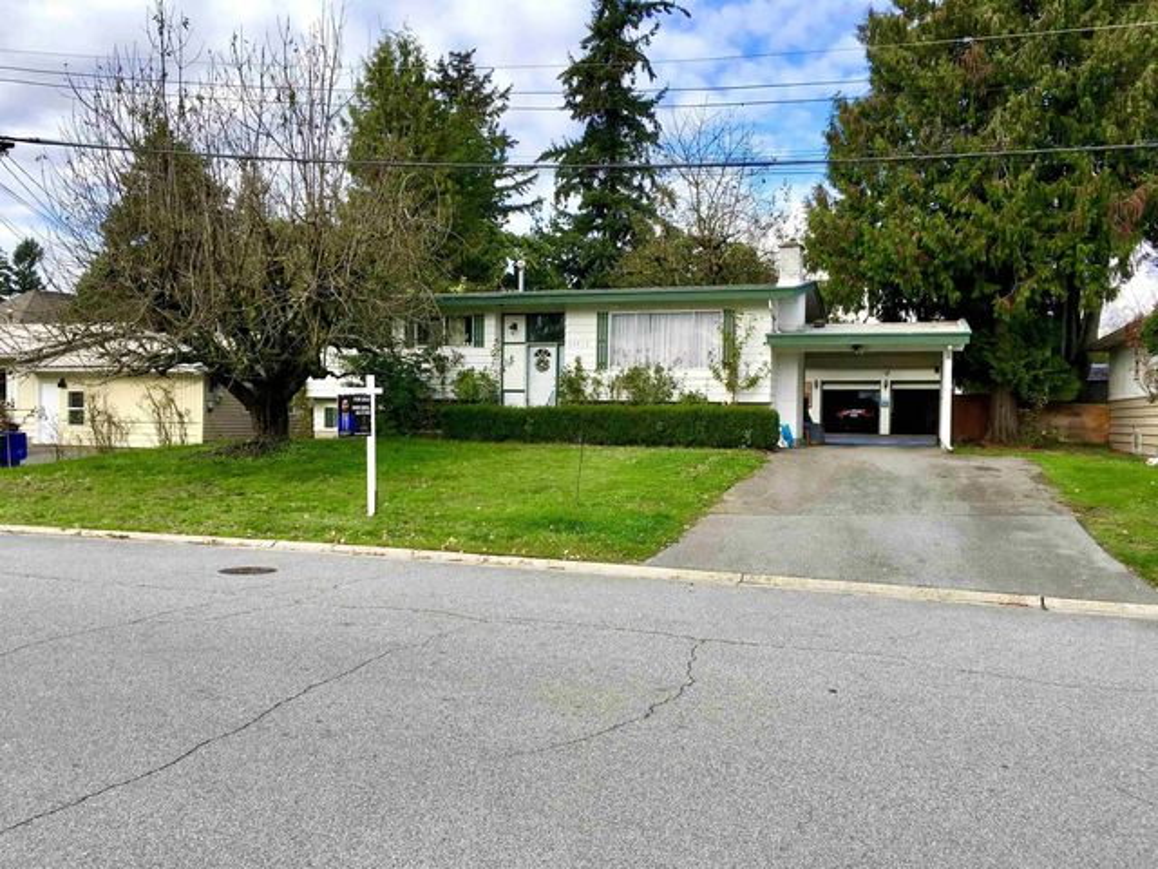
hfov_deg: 61.7
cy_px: 434
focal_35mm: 29
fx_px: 970
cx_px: 579
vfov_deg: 48.2
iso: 25
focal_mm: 4.15
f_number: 2.2
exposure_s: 1/810
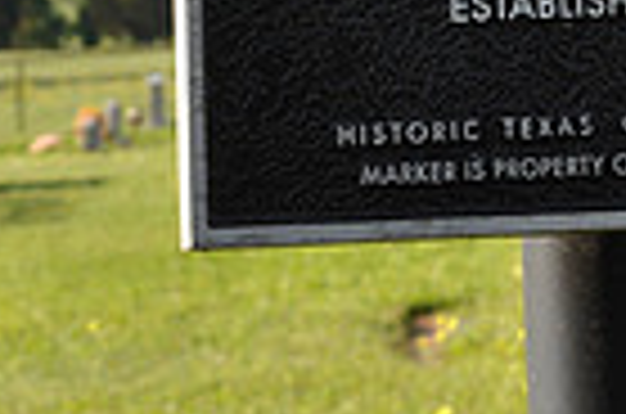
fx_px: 4129
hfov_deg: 8.6
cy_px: -394
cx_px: 549
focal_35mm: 238
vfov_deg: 5.6
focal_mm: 38
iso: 200
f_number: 10
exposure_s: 1/100
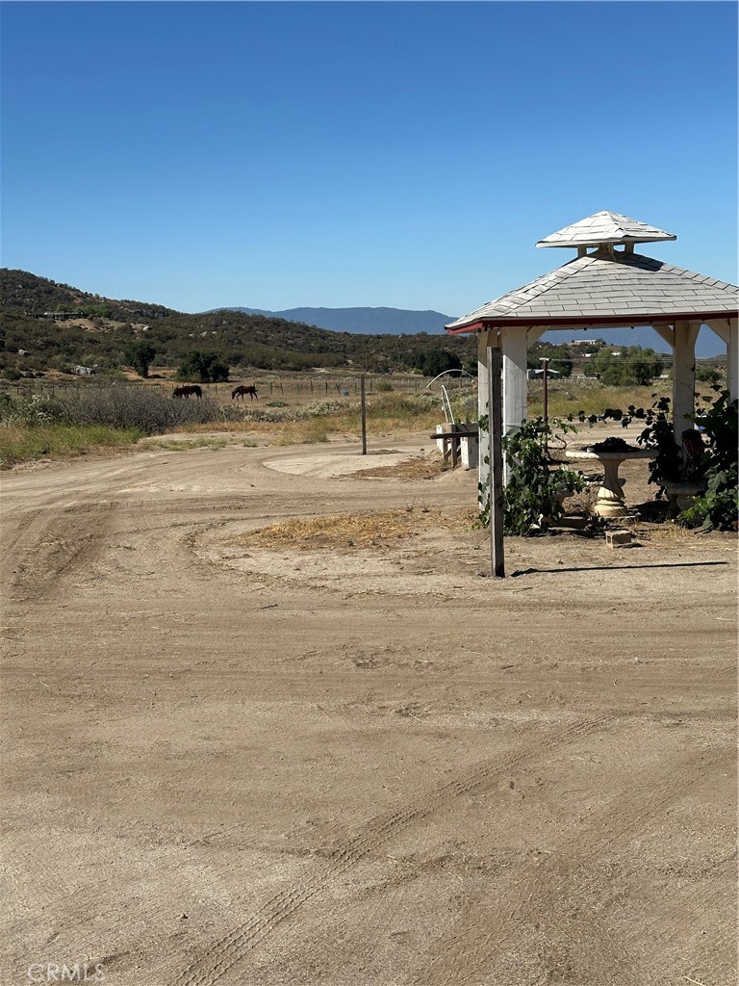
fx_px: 1366
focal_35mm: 48
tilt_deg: -5.7
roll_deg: +1.0
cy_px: 493
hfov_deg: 30.3
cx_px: 370
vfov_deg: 39.7
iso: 64
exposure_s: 1/6211
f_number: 1.78
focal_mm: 6.86
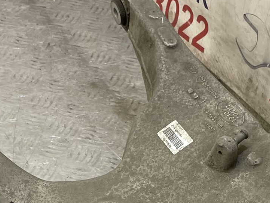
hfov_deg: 21.3
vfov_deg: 15.5
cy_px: 246
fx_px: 718
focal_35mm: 92
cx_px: 127
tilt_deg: -46.6
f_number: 1.6
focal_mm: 4.2
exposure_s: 1/100
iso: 100
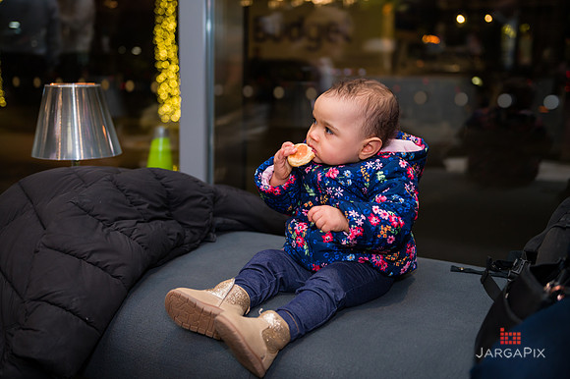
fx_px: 696
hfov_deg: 44.5
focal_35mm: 44
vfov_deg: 30.5
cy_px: 190
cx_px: 285
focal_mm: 44
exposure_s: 1/200
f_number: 3.2
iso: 400
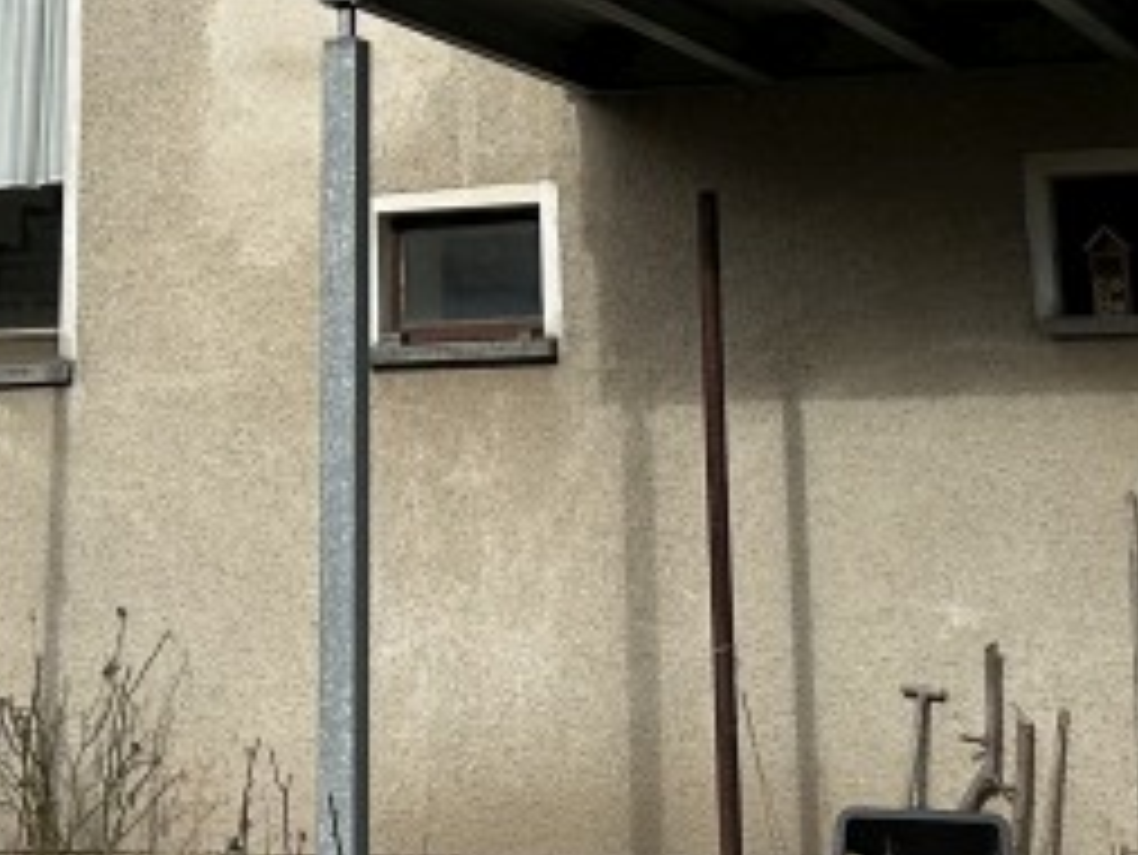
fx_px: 3190
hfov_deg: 20.2
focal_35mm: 97
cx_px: 441
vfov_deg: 14.5
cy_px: -338
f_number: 1.78
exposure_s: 1/5848
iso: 80
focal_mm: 6.86
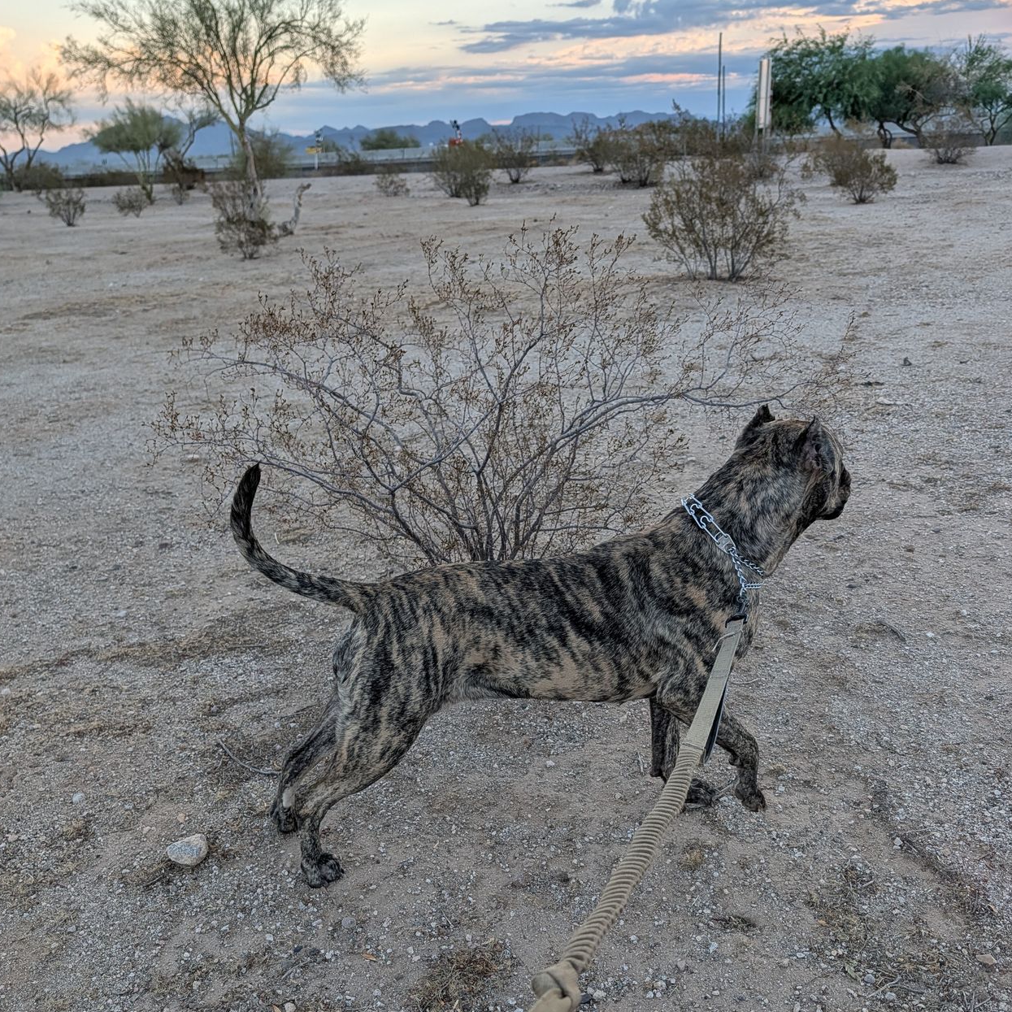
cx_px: 510
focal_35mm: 29
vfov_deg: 55.2
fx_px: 959
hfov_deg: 55.6
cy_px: 612
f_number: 1.68
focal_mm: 6.9
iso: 23
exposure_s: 1/407
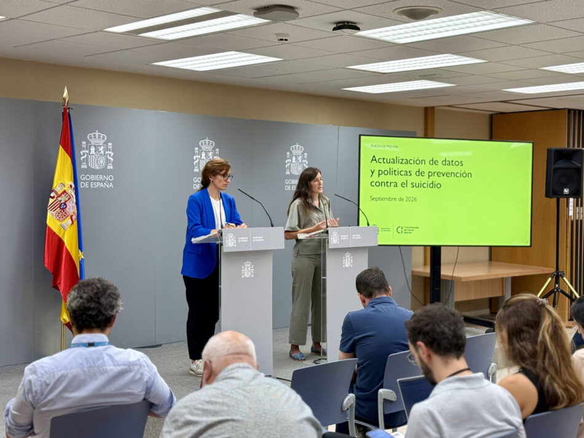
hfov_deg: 39.6
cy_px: 219
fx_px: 810
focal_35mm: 48
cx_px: 292
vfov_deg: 30.3
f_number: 1.78
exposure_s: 1/100
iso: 80
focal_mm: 6.76
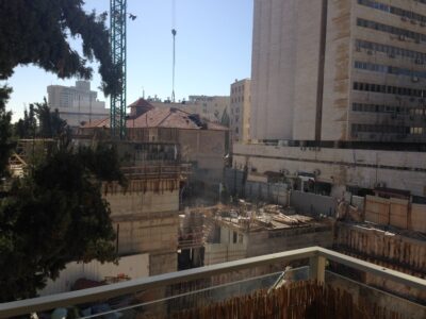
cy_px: 160
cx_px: 213
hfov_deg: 55.4
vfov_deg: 42.9
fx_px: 406
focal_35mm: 33
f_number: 2.4
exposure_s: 1/1938
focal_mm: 4.12
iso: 50
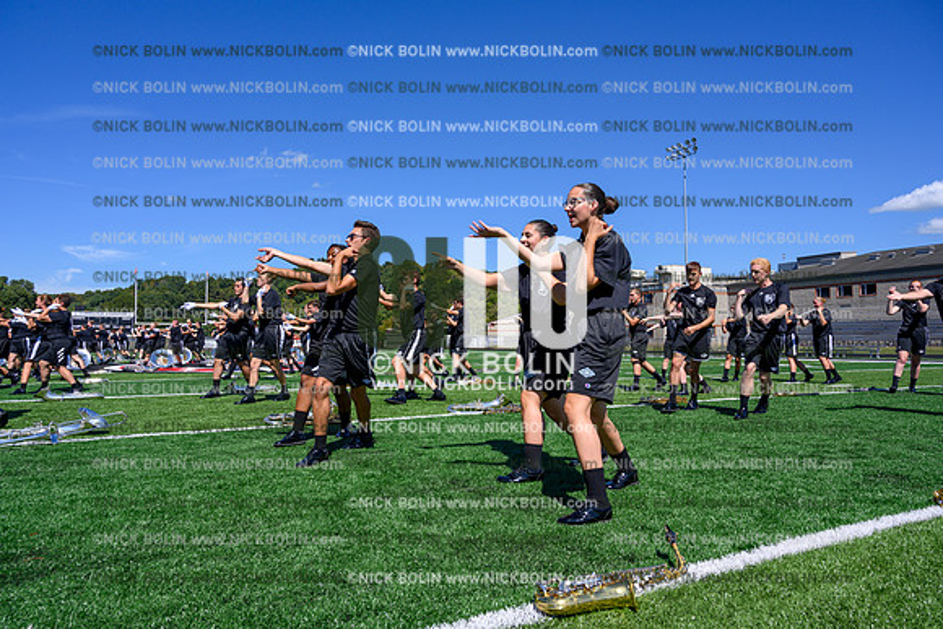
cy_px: 314
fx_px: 629
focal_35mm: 24
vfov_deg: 53.2
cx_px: 472
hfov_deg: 73.7
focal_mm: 24
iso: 160
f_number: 8
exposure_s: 1/640
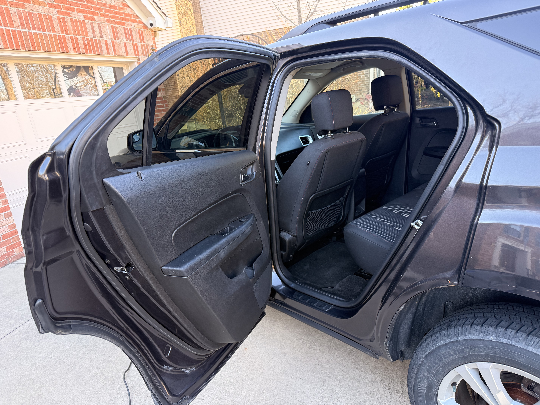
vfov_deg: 56.8
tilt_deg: -16.3
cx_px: 270
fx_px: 374
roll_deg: +7.1
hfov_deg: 71.6
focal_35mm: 24
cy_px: 202
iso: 200
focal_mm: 6.76
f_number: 1.78
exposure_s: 1/155
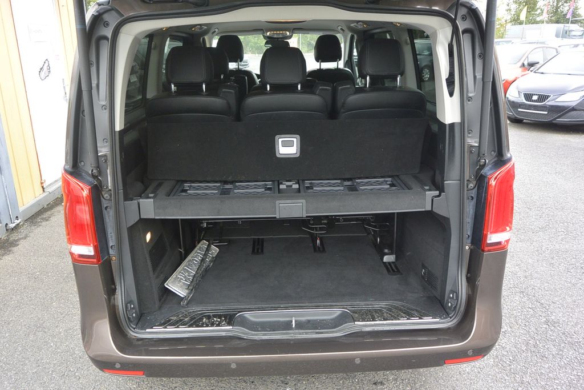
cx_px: 292
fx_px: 470
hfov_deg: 63.7
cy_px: 195
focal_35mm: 29
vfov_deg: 45.0
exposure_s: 1/125
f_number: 3.5
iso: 250
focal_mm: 11
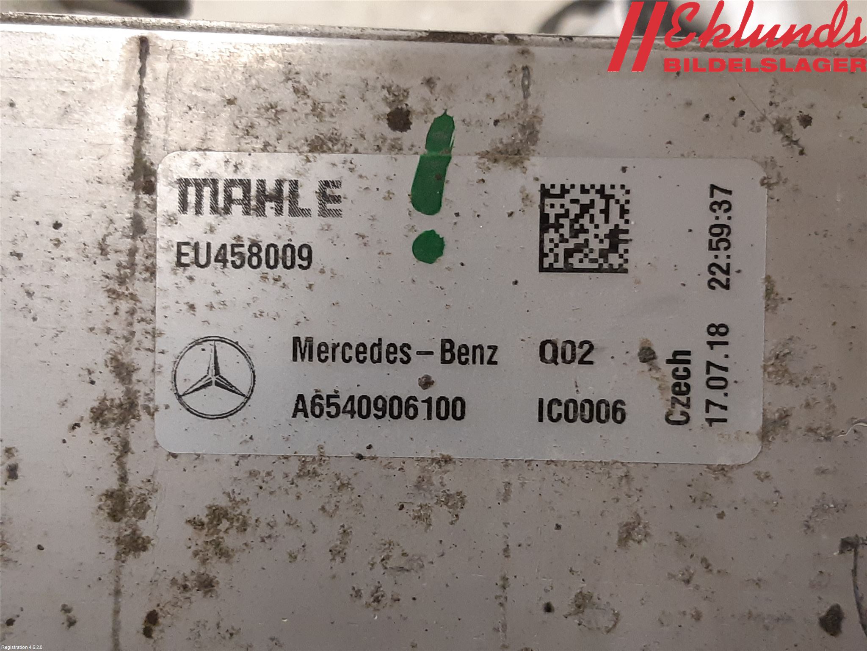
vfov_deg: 53.1
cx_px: 434
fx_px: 651
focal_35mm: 26
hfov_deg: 67.3
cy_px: 326
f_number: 1.7
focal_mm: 3.93
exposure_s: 1/33
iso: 250
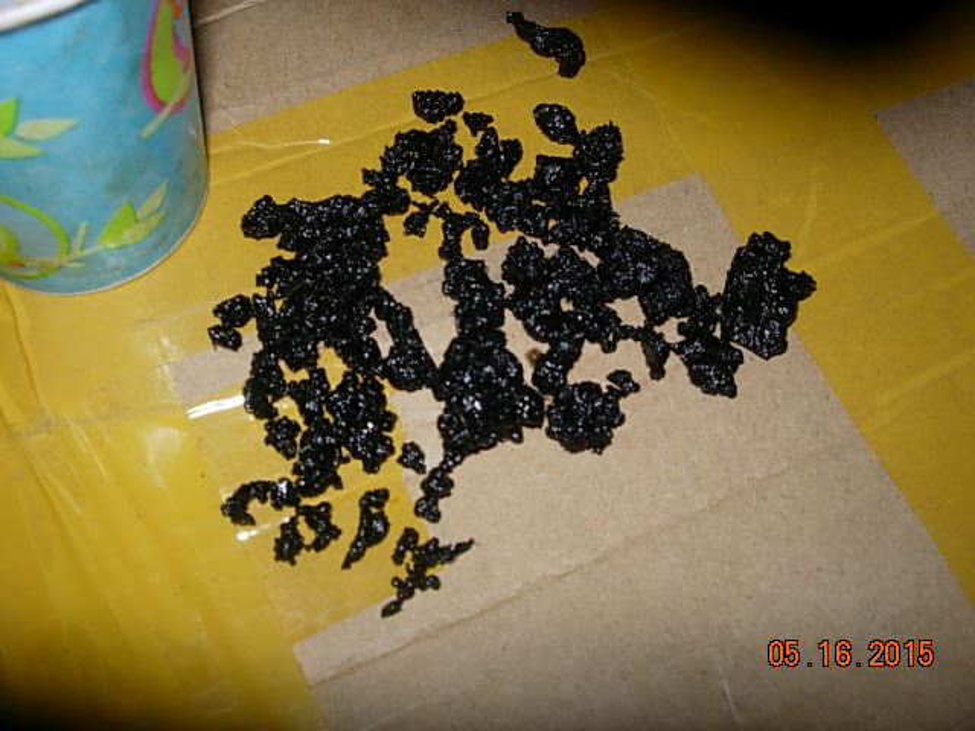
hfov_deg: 49.0
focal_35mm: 38
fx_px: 1070
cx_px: 488
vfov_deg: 37.7
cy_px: 366
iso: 79
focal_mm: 7.8
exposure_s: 1/64
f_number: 4.8
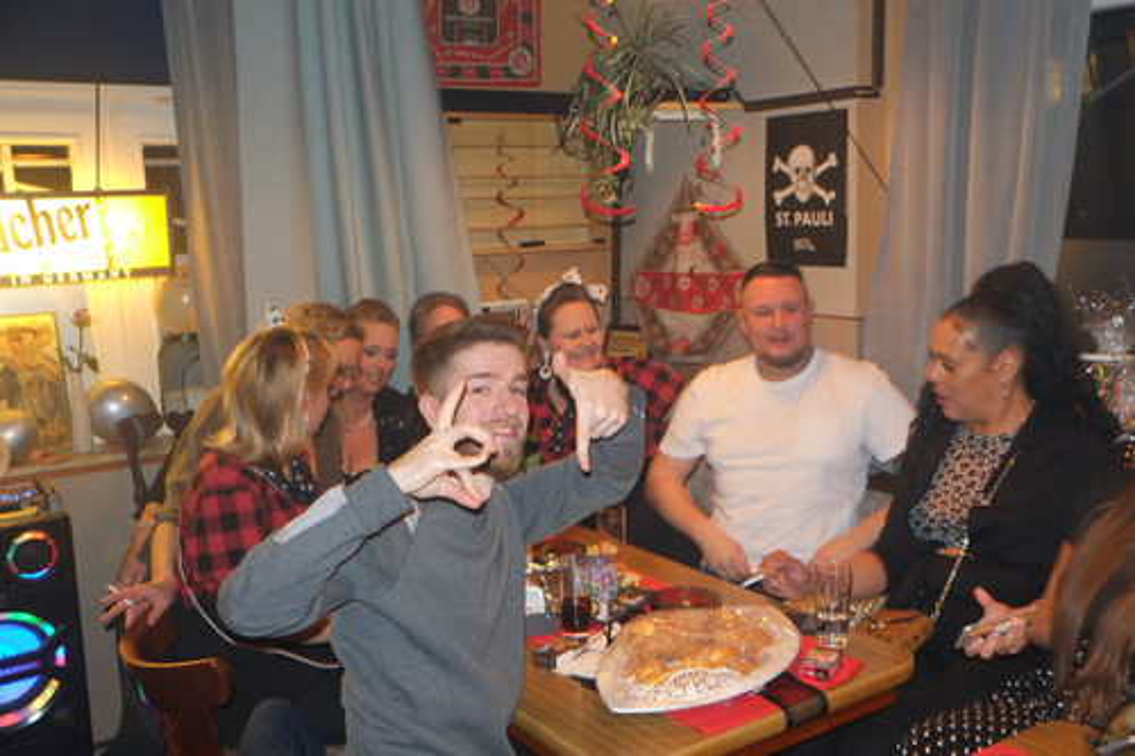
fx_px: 1040
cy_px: 378
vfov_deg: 39.9
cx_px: 568
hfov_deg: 57.2
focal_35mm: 33
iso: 800
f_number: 3.6
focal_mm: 22.3
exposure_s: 1/15
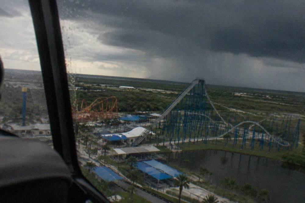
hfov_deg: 31.4
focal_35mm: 64
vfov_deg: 21.2
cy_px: 102
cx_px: 152
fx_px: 542
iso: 640
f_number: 8
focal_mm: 64
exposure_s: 1/200
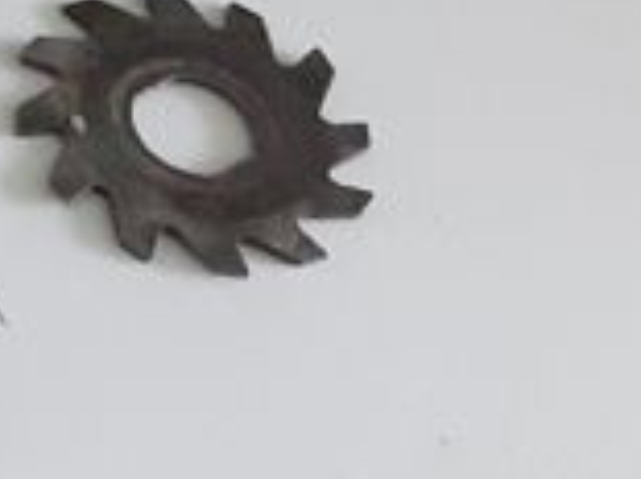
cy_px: -186
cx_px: -1402
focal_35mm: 174
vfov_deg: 8.4
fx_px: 3220
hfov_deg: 8.9
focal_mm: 3.6
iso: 250
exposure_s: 1/50
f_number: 1.9
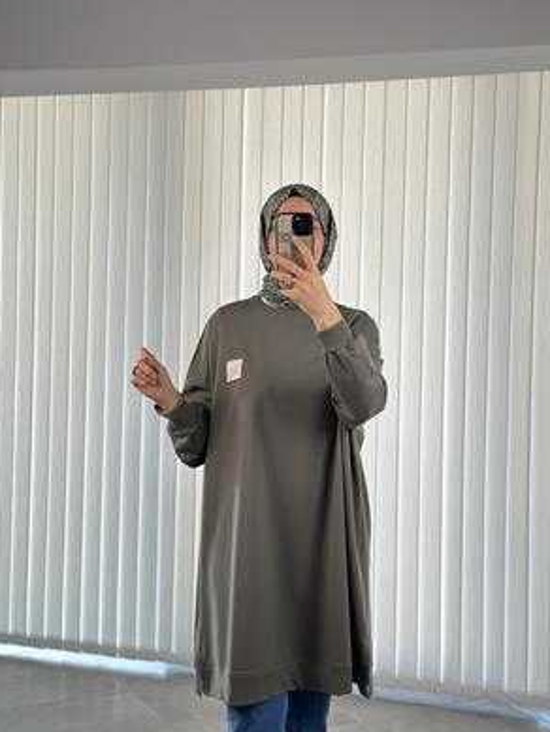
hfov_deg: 28.6
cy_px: 358
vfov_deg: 37.5
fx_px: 1080
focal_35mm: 51
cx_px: 284
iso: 80
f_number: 1.78
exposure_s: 1/255
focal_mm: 6.86
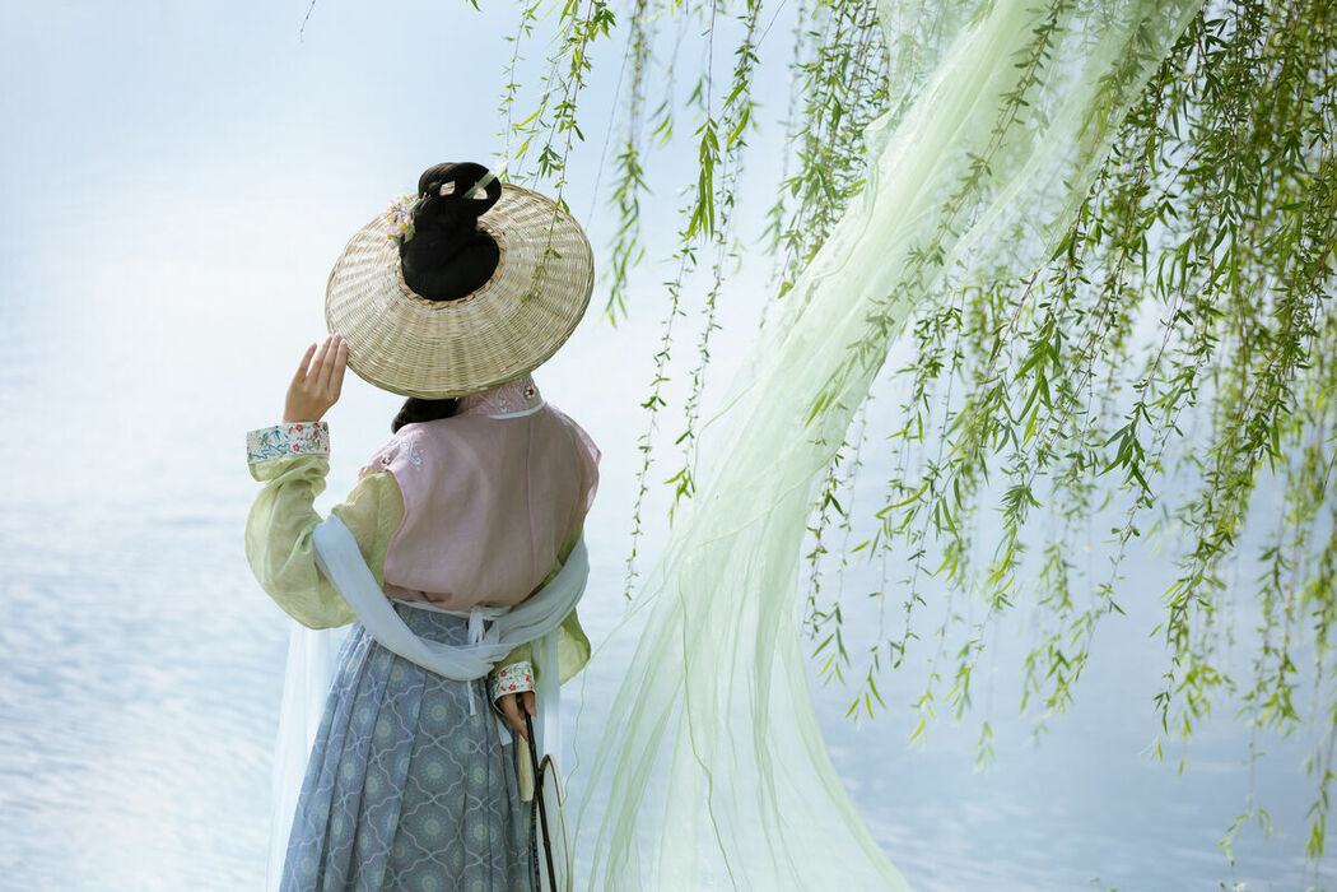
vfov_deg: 12.5
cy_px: 446
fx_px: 4085
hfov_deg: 18.6
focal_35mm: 110
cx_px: 668
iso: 200
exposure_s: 1/1600
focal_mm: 110
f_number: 3.5
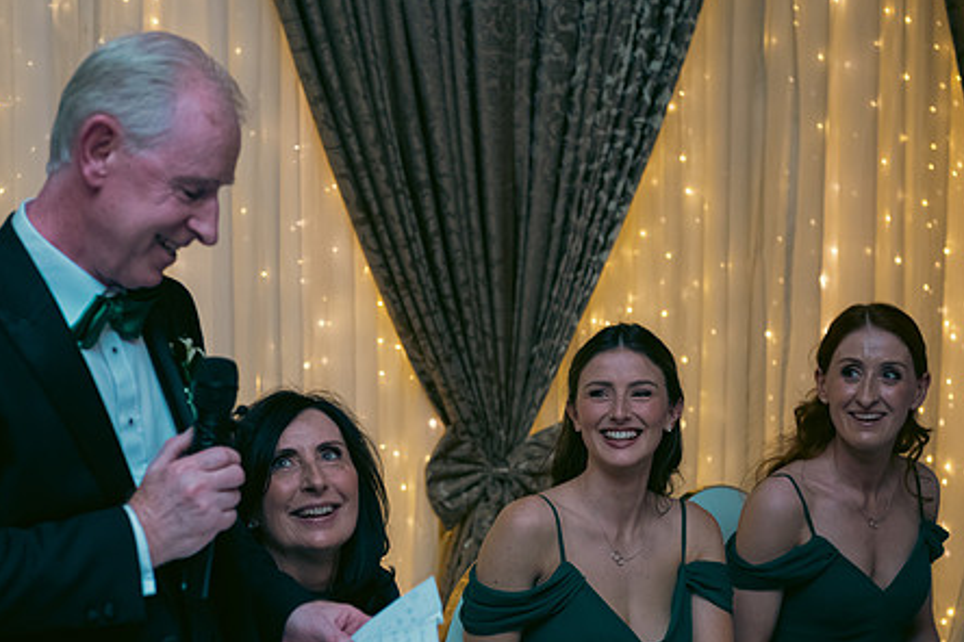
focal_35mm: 81
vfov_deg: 16.8
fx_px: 2169
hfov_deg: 25.0
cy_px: 409
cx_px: 360
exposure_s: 1/160
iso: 800
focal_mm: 62
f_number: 3.5
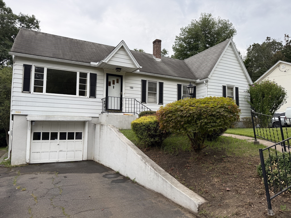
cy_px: 109
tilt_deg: +5.8
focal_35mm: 24
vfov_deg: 56.8
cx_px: 146
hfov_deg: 71.6
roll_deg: -0.6
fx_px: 202
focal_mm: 6.76
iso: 100
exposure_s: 1/1075
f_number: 1.78
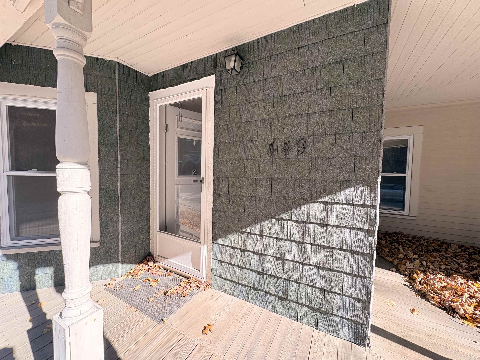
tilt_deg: -3.0
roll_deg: -0.2
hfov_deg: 102.1
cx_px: 240
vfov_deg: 85.7
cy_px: 180
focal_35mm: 14
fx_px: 194
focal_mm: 2.22
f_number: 2.2
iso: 64
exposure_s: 1/285
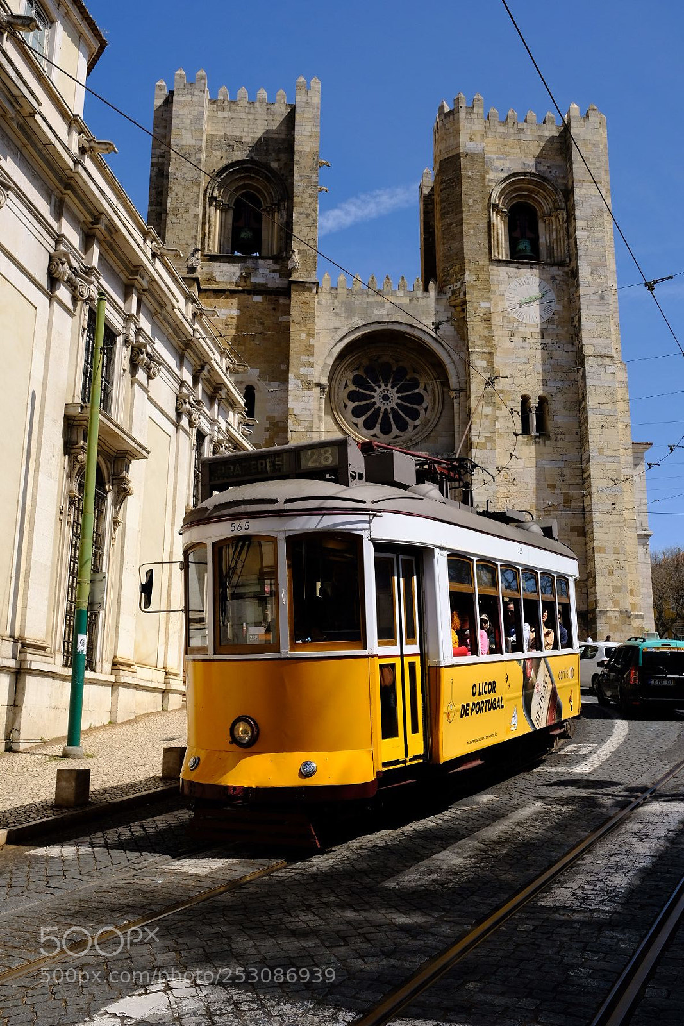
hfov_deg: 40.0
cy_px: 513
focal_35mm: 33
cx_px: 342
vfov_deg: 57.2
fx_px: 940
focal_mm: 22
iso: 400
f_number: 9
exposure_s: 1/800
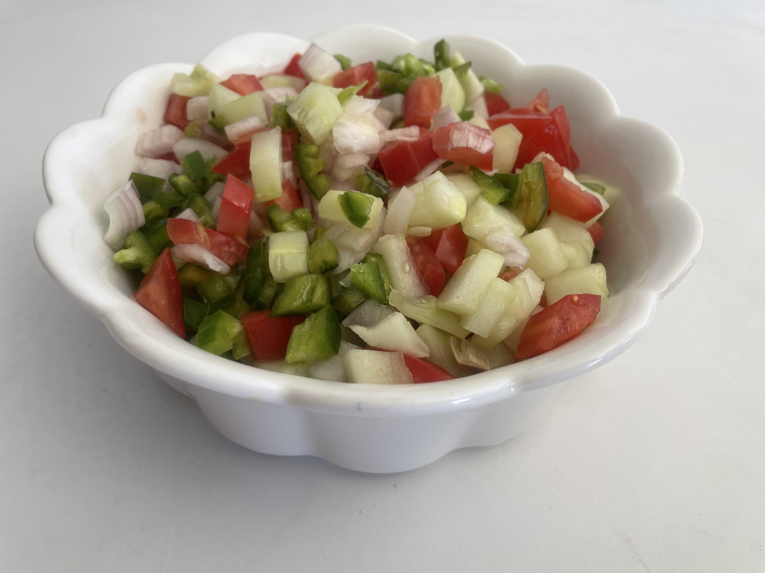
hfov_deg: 67.3
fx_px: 575
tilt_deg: -44.6
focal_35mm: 26
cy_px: 286
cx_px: 382
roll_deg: -2.8
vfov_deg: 53.1
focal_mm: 4.2
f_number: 1.6
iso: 64
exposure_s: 1/121
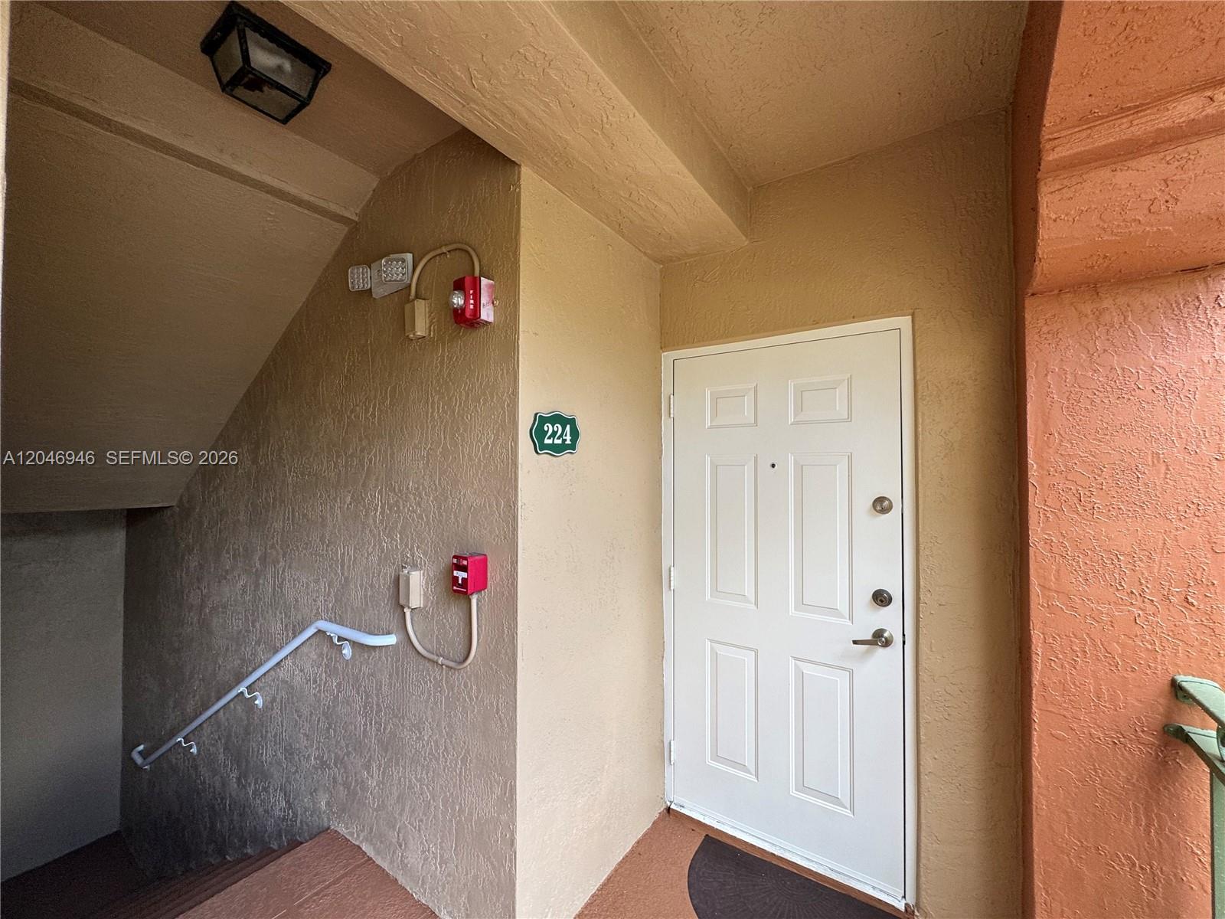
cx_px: 612
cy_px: 460
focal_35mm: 14
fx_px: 495
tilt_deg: +0.8
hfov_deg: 102.1
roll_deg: -0.6
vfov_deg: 85.7
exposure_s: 1/99
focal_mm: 2.22
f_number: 2.2
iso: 80
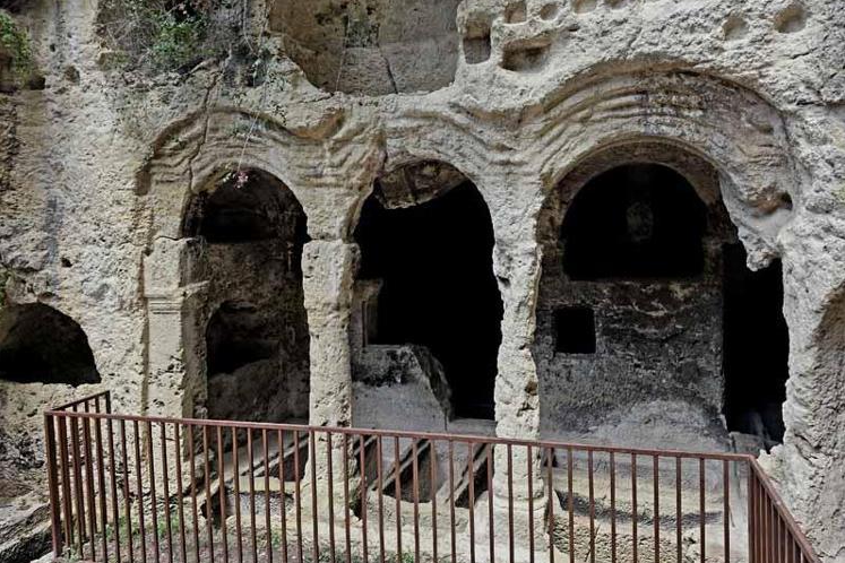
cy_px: 272
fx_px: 563
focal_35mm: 24
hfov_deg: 73.7
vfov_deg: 53.1
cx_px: 422
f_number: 1.4
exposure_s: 1/370
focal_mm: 6.5
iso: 32
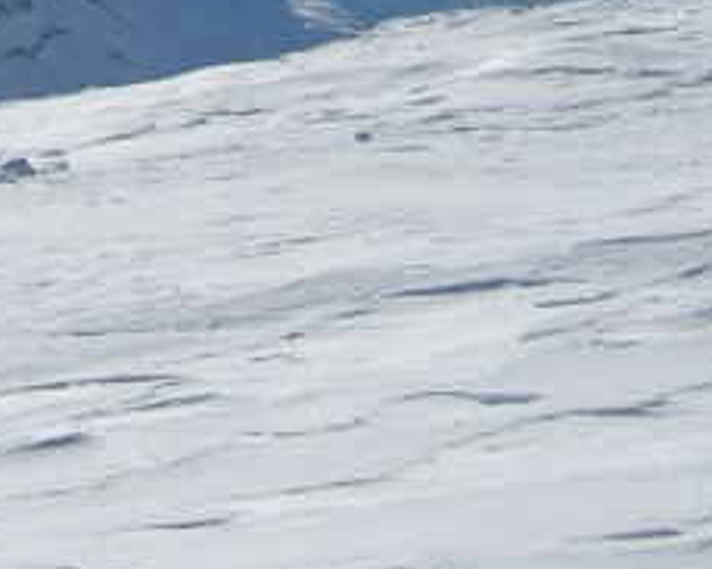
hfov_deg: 12.4
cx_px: 728
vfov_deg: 9.6
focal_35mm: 153
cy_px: -438
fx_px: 3223
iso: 50
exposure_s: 1/341
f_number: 8
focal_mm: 8.9
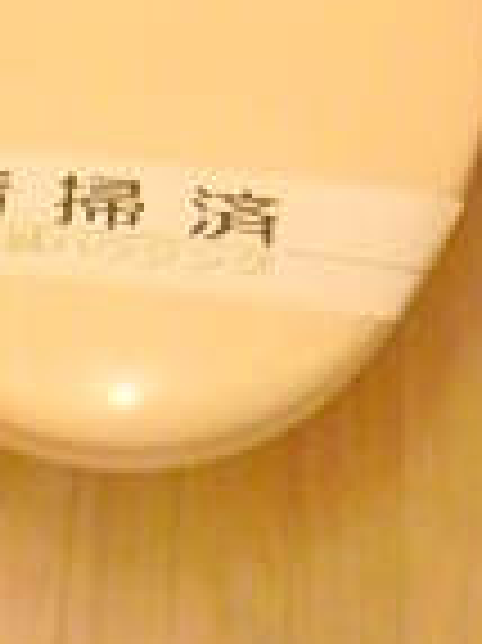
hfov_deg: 15.4
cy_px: -554
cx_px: 0
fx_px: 1748
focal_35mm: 94
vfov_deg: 16.8
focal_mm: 3.7
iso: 800
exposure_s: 1/20
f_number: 3.5
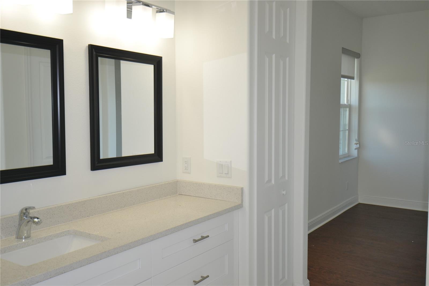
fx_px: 393
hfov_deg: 57.2
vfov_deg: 40.0
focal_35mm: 33
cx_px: 214
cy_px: 143
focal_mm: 22
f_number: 4.5
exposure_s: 1/125
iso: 320
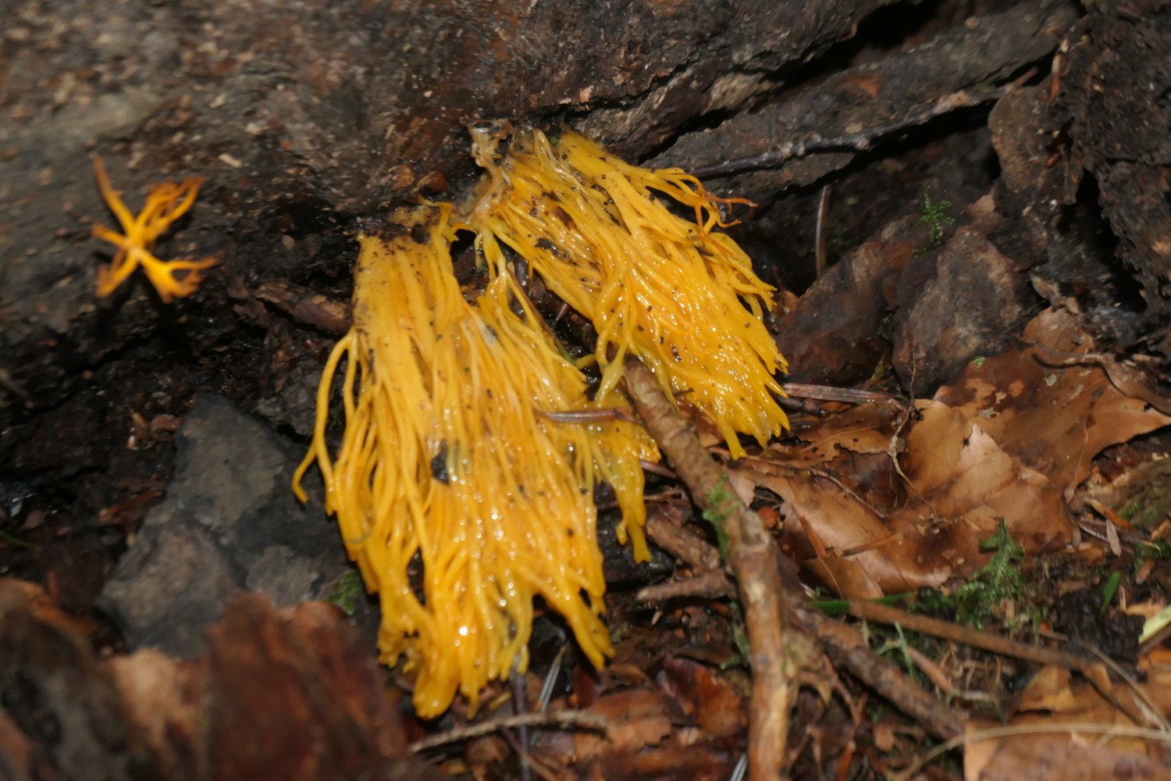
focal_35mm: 65
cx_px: 586
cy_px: 390
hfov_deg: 31.0
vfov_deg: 20.9
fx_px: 2114
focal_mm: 23.6
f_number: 4.6
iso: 800
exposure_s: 1/50
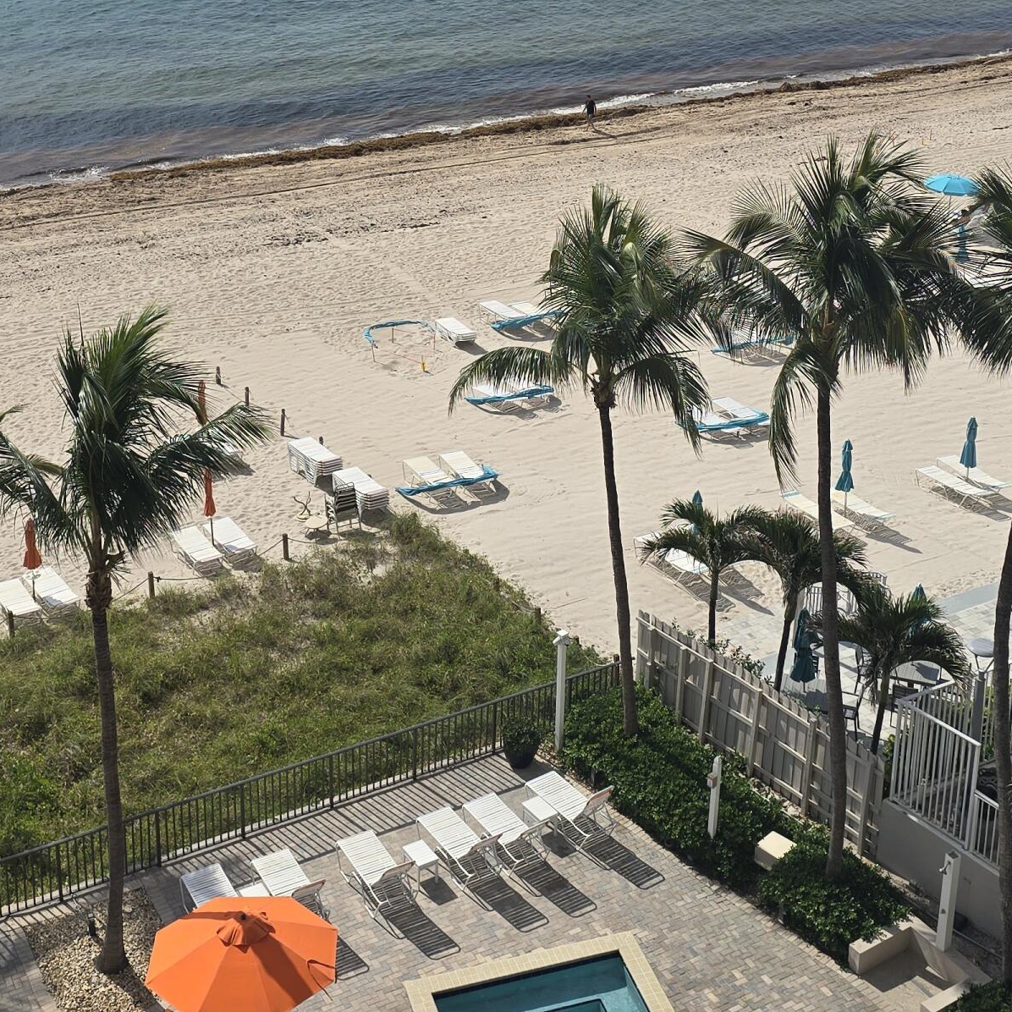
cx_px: 500
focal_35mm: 51
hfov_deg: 33.4
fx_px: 1687
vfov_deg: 32.4
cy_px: 181
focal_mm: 6.3
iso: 12
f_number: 1.7
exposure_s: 1/1429
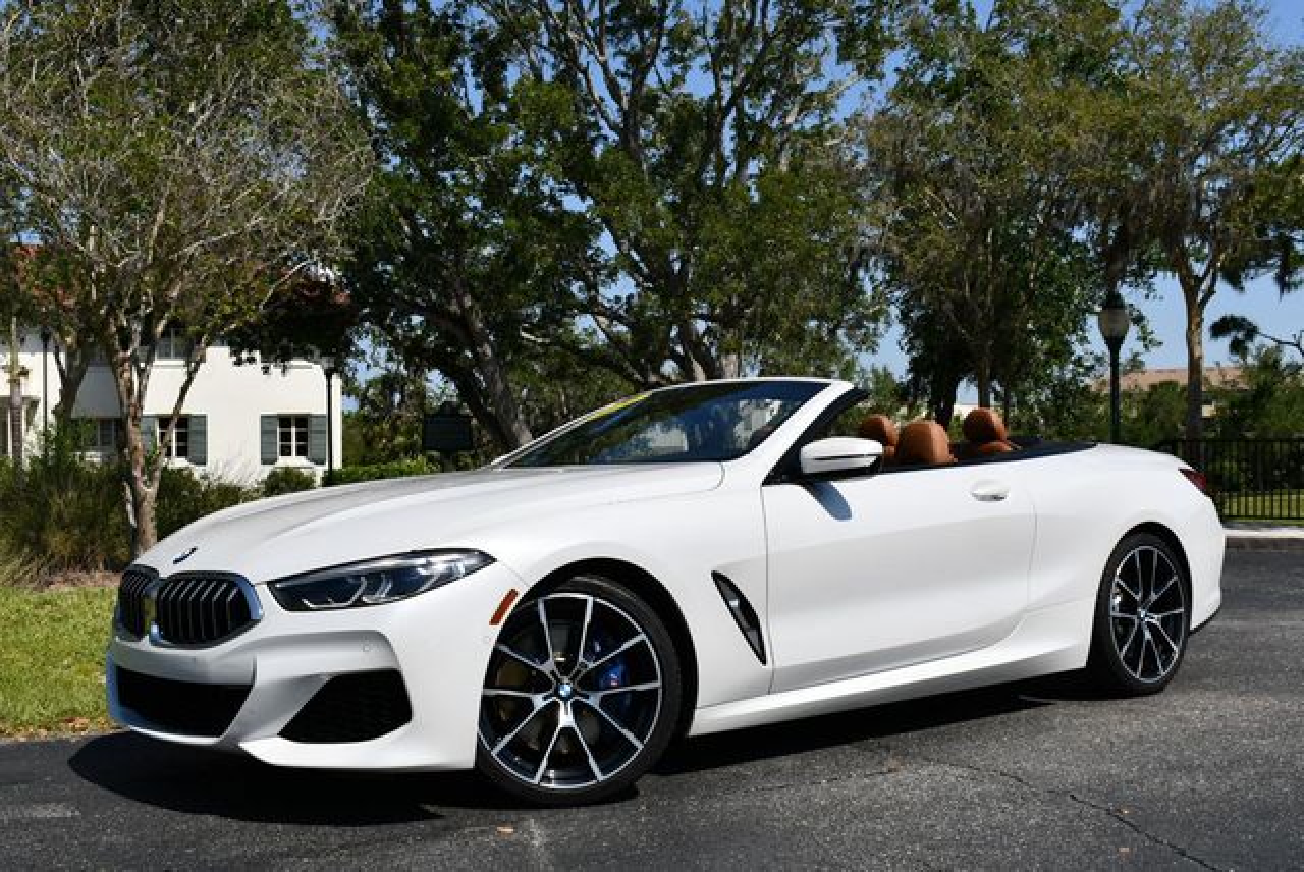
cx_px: 652
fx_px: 1523
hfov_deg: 46.4
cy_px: 436
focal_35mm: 42
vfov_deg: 32.0
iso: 100
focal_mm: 21
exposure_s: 1/400
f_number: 10
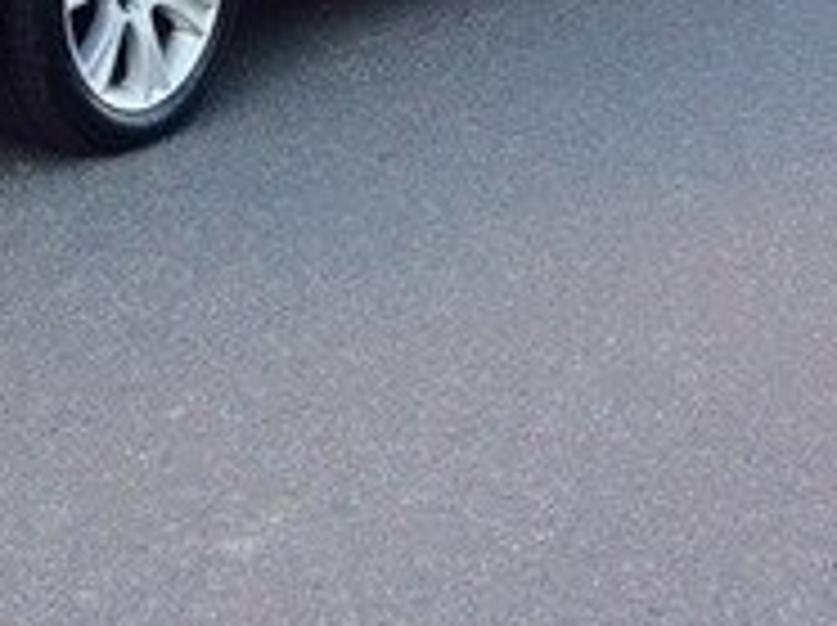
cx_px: 18
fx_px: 2487
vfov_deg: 13.2
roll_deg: -0.5
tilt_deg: -3.5
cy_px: -430
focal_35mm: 103
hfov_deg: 18.6
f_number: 2.2
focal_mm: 4.15
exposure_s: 1/109
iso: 32
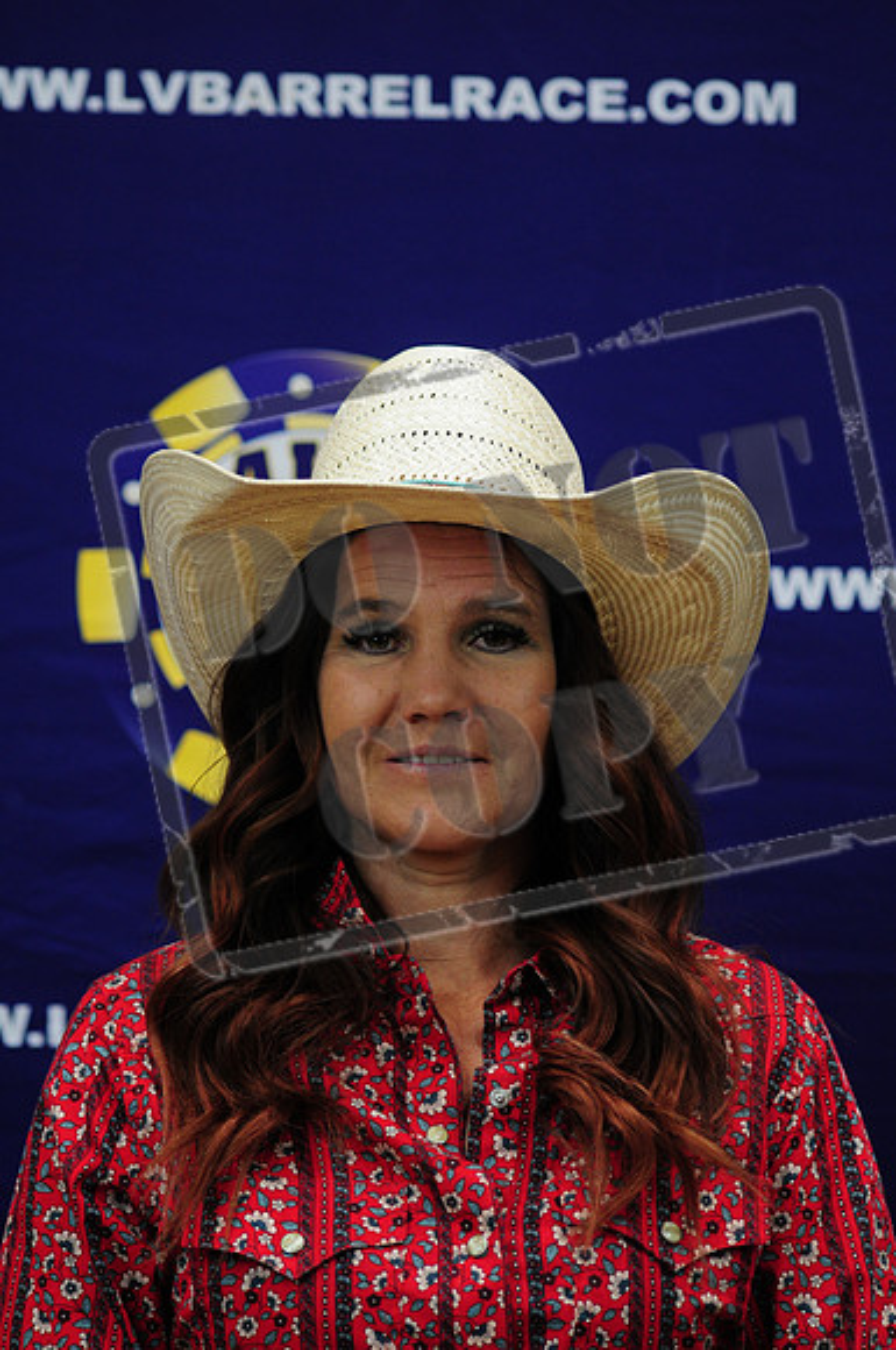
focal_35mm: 123
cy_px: 675
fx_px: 4605
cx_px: 448
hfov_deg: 11.1
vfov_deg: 16.7
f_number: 4
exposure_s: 1/125
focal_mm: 82
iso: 640
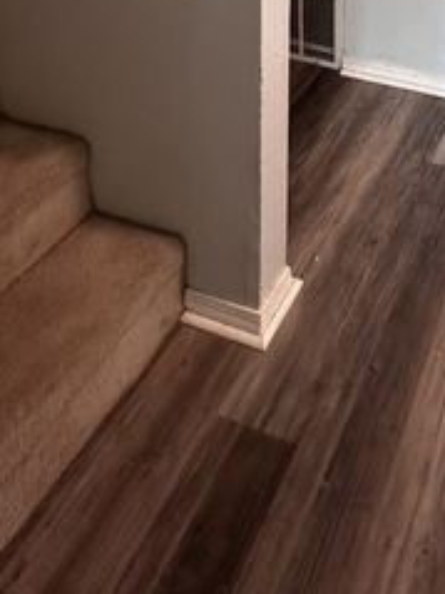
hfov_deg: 33.7
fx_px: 669
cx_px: 443
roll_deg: -3.4
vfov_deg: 35.0
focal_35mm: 39
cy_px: -160
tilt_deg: -11.2
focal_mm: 2.22
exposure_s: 1/60
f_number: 2.2
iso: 200
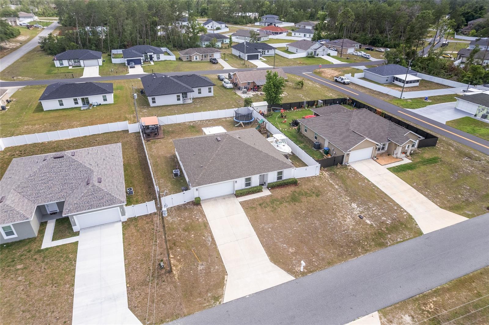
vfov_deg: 57.2
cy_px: 162
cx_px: 244
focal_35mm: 22
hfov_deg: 78.6
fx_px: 299
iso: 200
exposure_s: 1/1500
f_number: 2.8
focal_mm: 8.38
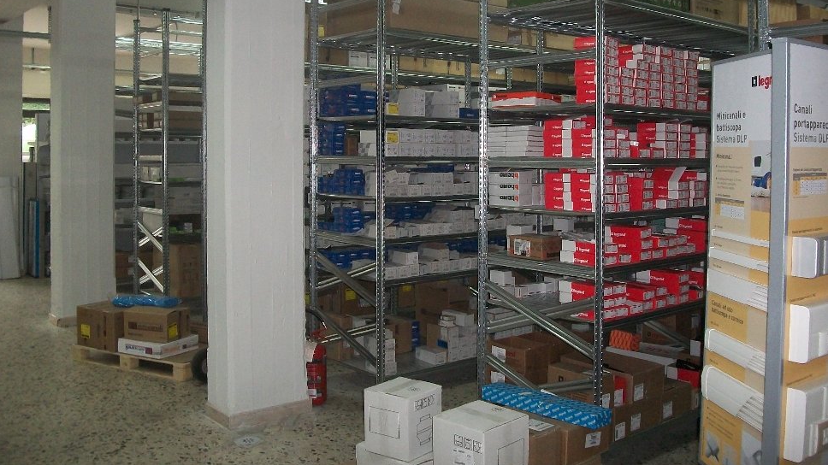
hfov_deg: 56.6
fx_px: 768
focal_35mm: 35
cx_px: 414
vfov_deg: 33.5
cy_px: 165
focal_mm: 5.7
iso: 240
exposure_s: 1/60
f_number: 2.9
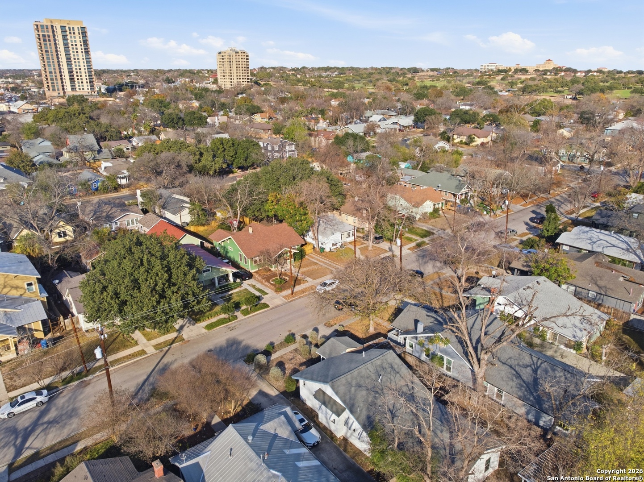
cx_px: 322
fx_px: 446
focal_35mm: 24
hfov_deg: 71.6
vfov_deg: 56.8
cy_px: 241
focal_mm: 4.5
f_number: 2.8
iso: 102
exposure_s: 1/1279
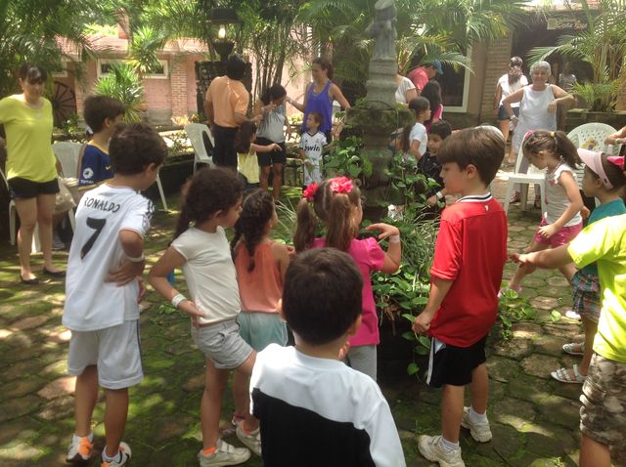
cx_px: 313
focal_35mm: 35
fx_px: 632
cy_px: 234
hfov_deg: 52.7
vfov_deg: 40.6
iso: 50
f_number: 2.4
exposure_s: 1/165
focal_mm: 4.28
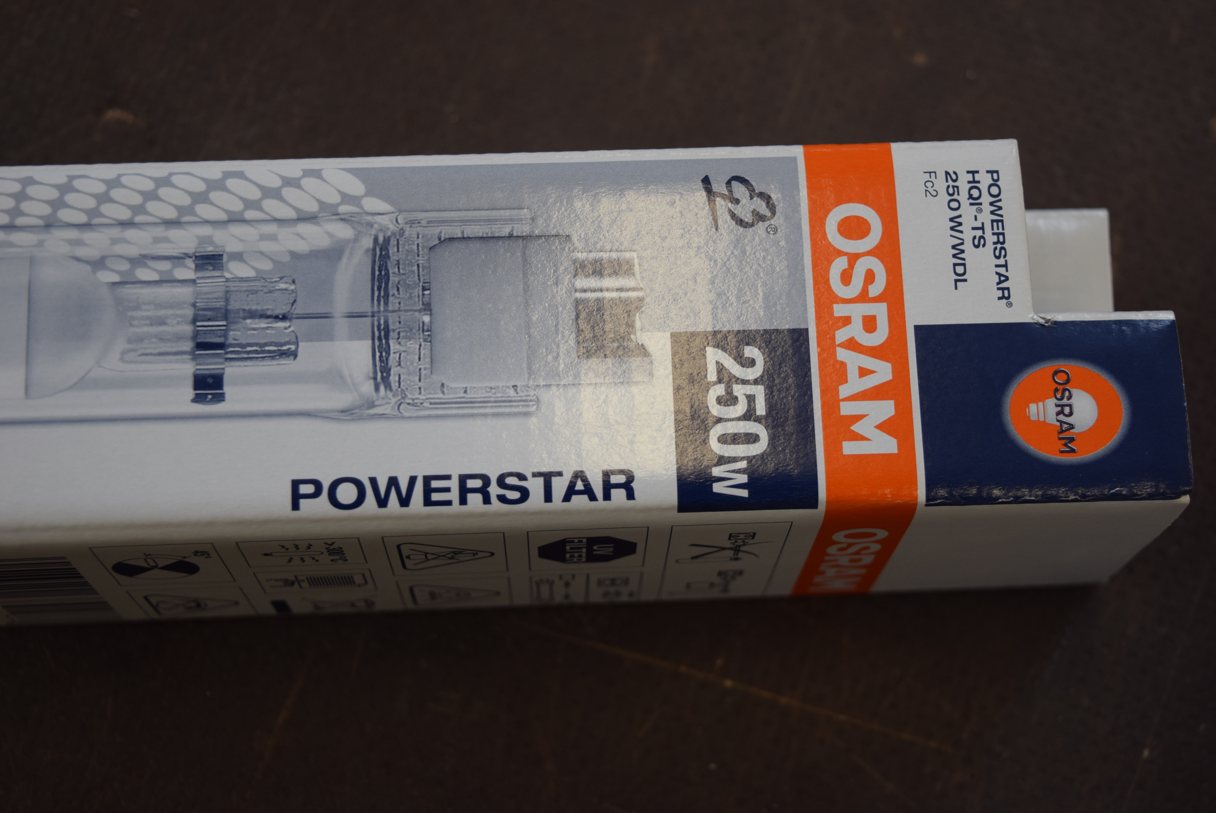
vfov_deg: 22.7
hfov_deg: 33.4
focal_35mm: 60
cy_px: 406
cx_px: 608
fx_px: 2028
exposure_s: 1/100
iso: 400
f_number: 5
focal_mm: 40
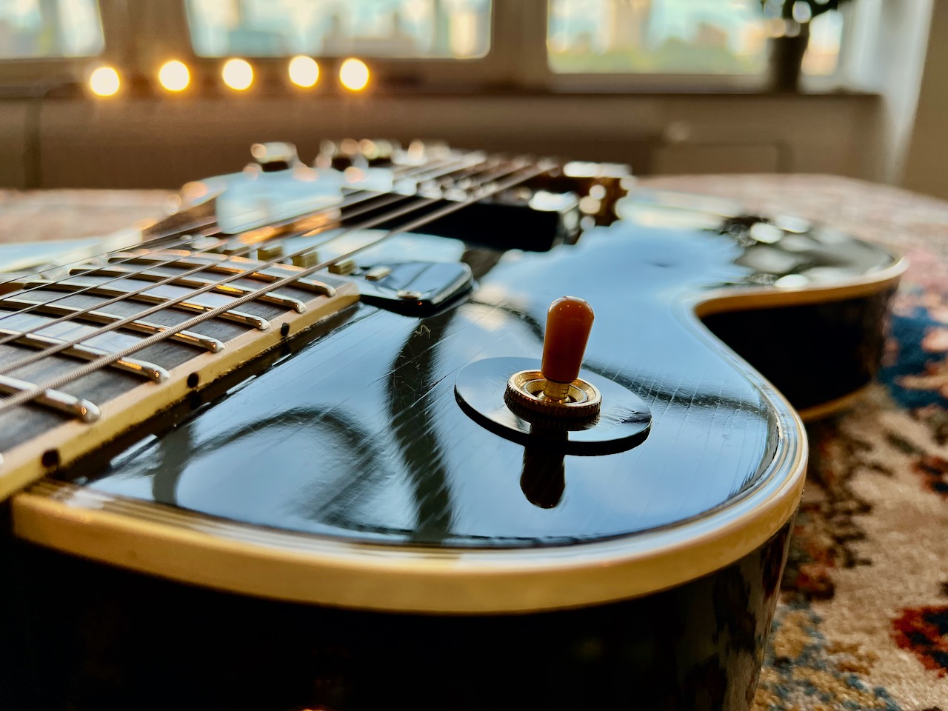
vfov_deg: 53.1
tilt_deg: -20.9
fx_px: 712
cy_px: 356
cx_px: 474
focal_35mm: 26
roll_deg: +0.7
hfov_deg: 67.3
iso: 50
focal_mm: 5.7
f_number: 1.5
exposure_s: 1/379
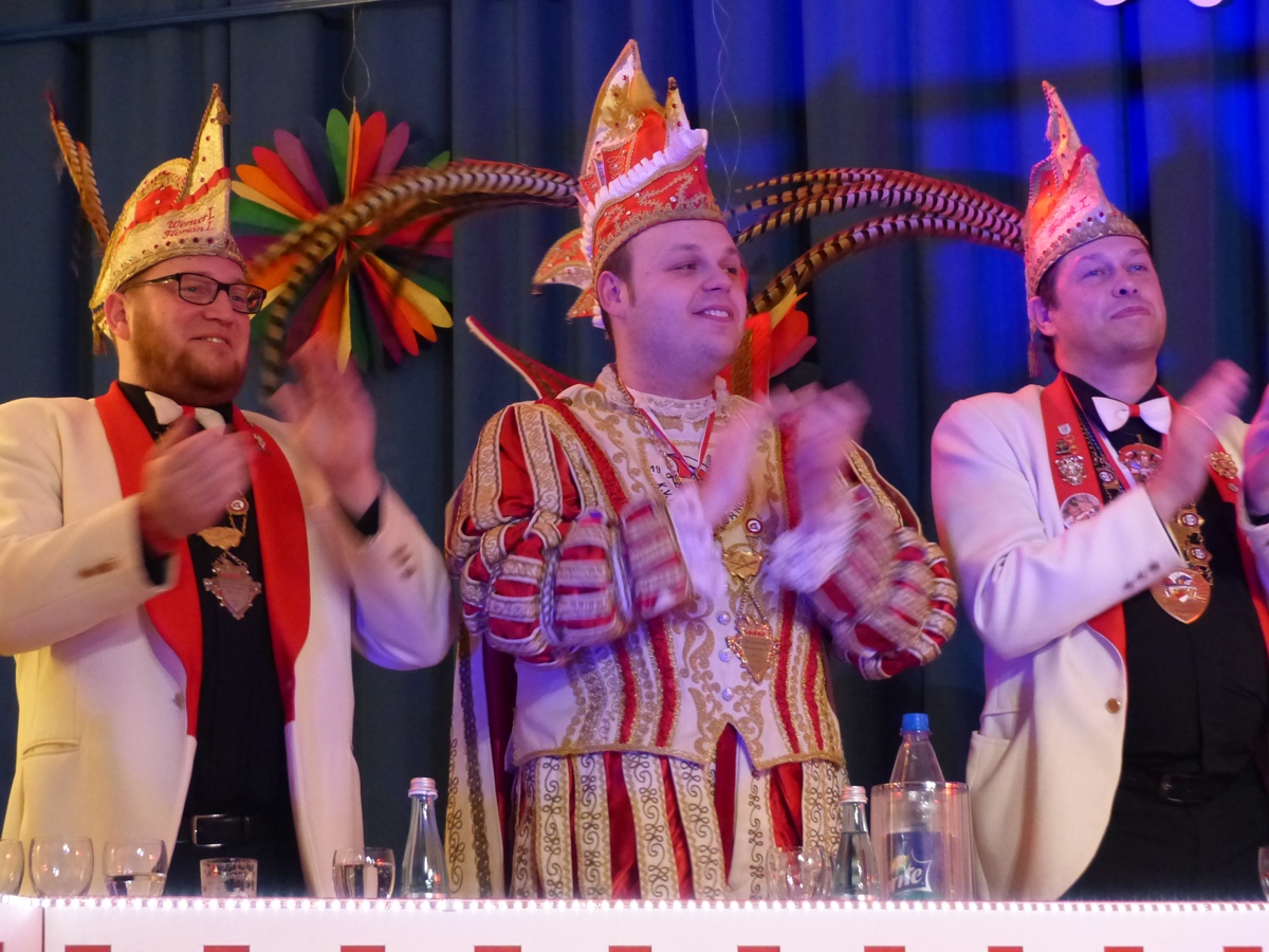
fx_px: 3996
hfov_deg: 18.0
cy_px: 476
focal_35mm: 109
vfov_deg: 13.6
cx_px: 634
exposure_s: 1/30
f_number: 2.8
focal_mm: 19.6
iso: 800
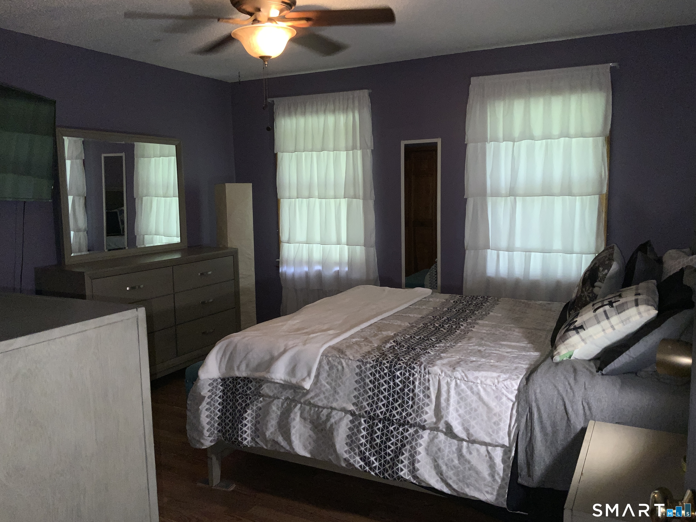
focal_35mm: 29
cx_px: 348
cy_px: 261
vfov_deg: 48.2
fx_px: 583
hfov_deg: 61.7
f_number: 1.8
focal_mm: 3
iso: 50
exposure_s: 1/39
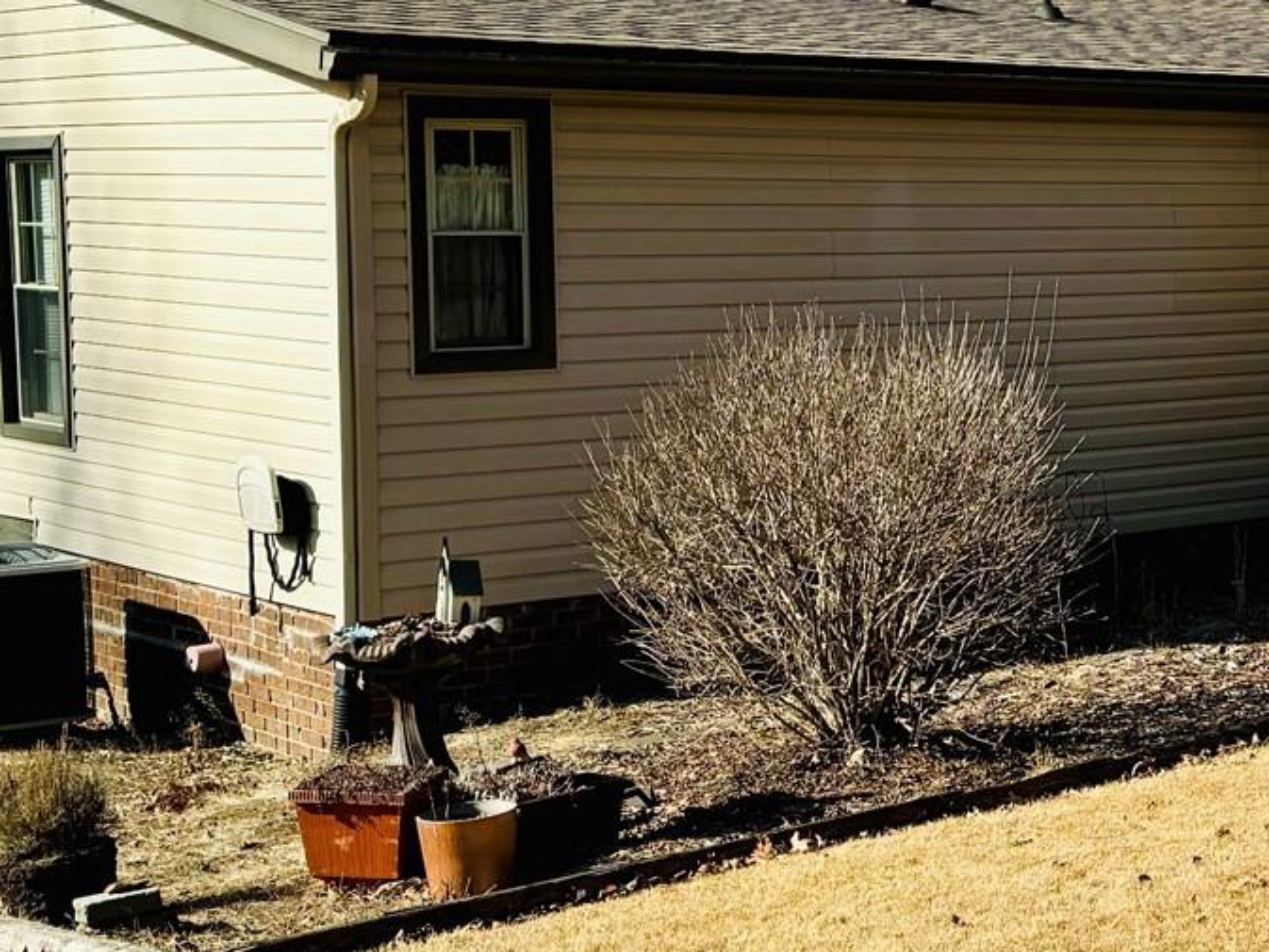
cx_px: 1156
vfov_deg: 20.2
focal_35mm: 73
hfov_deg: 25.8
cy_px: 452
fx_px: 2677
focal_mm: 6.86
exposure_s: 1/3247
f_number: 1.78
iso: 80
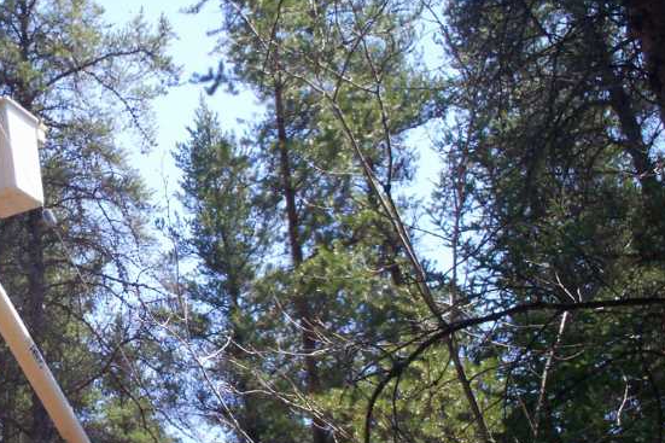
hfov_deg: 28.5
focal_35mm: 68
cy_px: 253
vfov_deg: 20.0
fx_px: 1256
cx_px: 68
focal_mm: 6
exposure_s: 1/270
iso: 100
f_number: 4.5
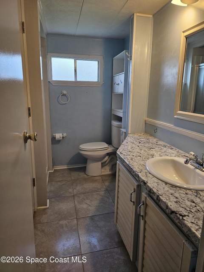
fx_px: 181
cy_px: 136
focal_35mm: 23
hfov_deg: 58.9
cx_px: 102
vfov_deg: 73.9
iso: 80
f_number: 1.7
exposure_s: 1/120
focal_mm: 6.3
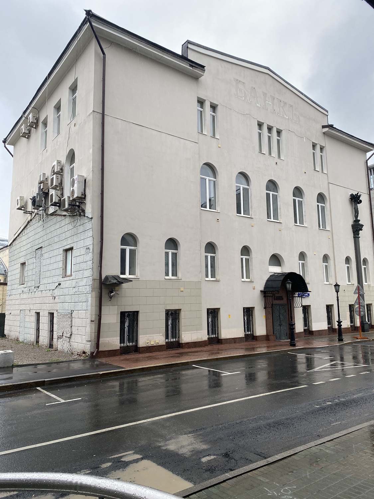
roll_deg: +2.4
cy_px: 250
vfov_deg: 67.3
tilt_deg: +9.4
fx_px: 375
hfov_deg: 53.1
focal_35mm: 26
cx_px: 187
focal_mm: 4.25
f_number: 1.8
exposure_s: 1/242
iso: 32
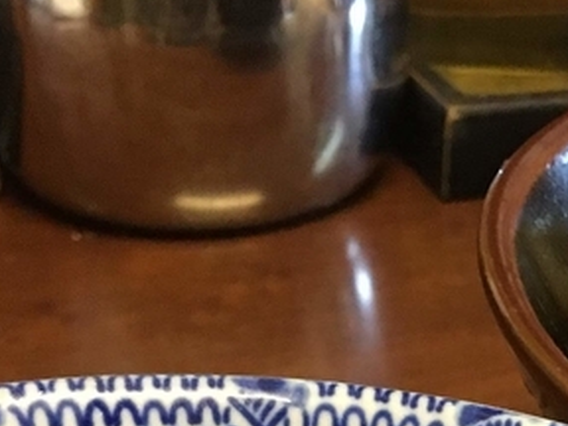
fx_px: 1985
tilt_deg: -38.1
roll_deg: -3.0
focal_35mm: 121
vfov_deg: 11.0
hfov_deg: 16.0
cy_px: 882
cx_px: 538
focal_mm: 4.15
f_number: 2.2
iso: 200
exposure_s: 1/24
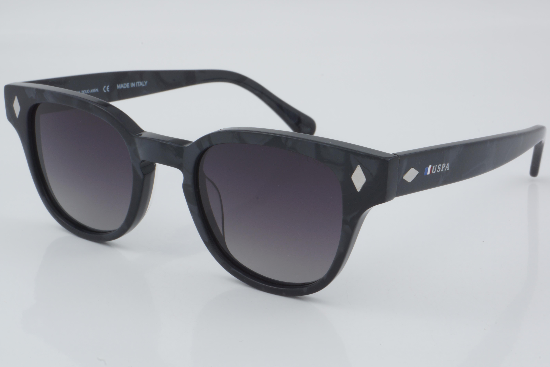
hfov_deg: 27.0
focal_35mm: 75
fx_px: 1146
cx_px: 275
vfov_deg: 18.2
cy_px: 184
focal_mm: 50
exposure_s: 1/3
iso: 100
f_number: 32
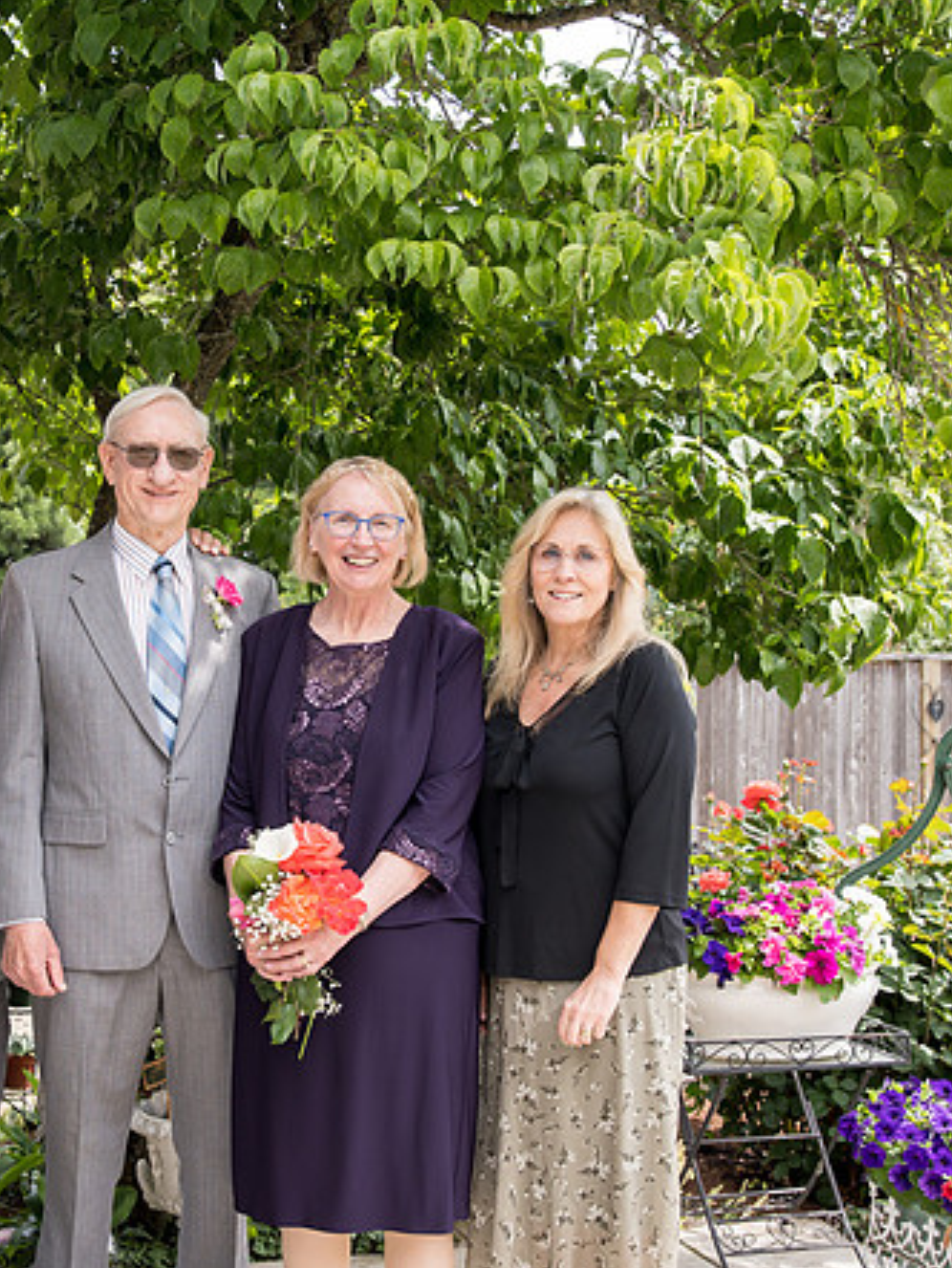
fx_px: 1722
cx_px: 251
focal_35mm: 47
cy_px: 643
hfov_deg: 30.4
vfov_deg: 40.4
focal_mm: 32
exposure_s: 1/500
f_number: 5
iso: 400
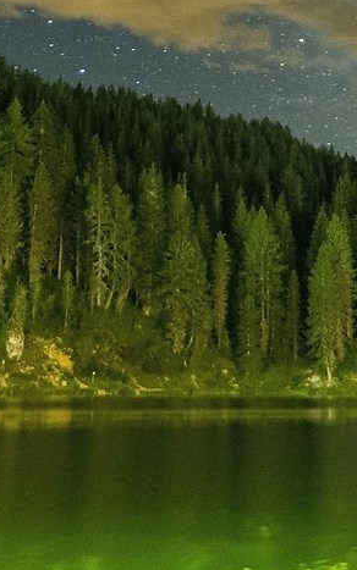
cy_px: -140
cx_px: 201
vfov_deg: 21.4
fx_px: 1385
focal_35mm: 89
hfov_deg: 14.7
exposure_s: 25
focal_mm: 17
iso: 3200
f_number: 2.8
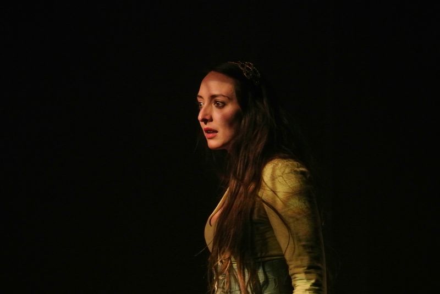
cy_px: 147
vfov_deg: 6.9
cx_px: 220
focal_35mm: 200
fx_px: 2447
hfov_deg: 10.3
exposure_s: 1/125
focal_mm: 74.3
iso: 3200
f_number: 4.8
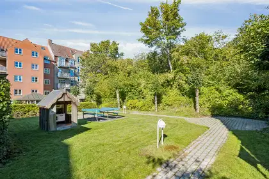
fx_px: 120
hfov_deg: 96.7
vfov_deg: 73.7
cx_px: 134
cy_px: 90
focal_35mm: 16
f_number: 8
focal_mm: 10.5
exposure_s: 1/640
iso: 800
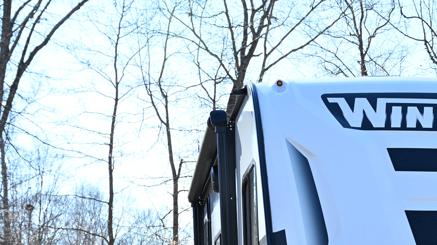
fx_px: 1112
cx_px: 486
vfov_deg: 12.1
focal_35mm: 96
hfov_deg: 21.1
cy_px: 344
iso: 200
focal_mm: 35
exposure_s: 1/250
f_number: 5.6
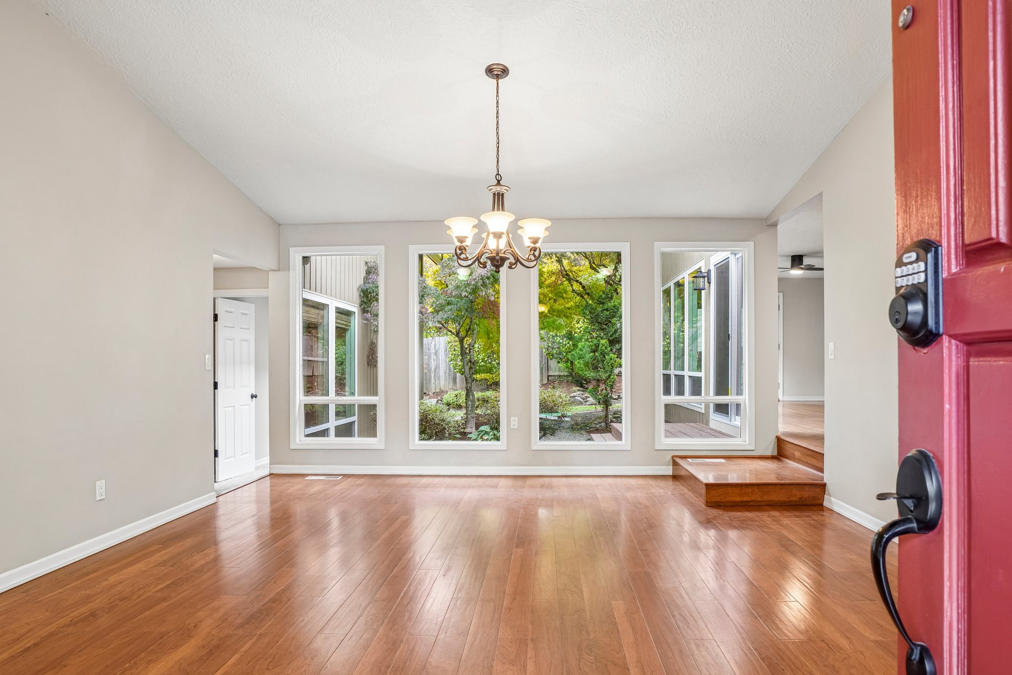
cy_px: 357
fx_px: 562
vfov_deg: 61.9
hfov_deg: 84.0
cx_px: 519
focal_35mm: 20
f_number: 8
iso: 400
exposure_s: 1/10
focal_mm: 18
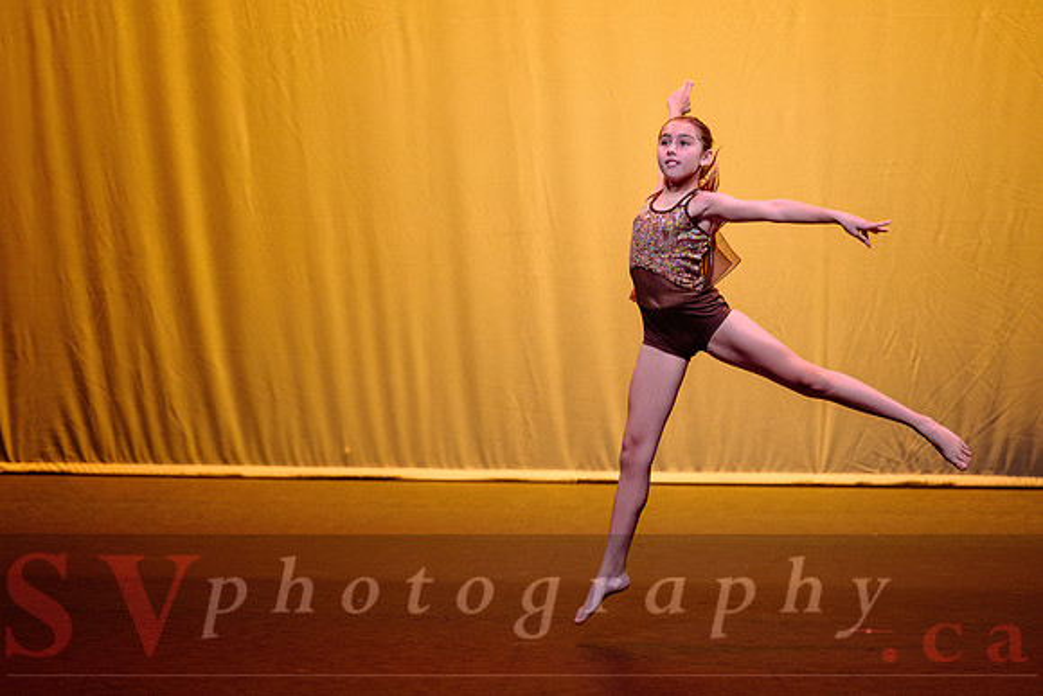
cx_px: 522
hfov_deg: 9.7
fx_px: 6152
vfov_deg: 6.5
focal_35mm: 212
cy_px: 286
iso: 1250
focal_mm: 180
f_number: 2.8
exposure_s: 1/400
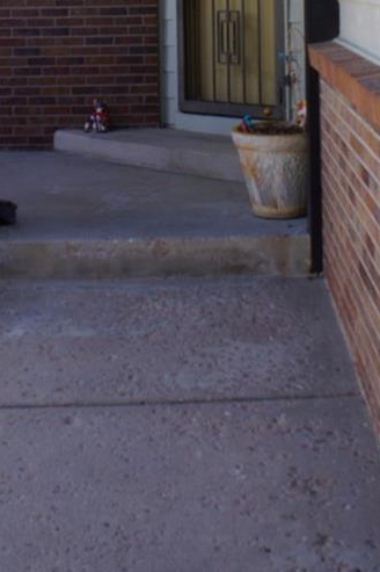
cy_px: -46
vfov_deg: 25.8
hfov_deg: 18.6
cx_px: 202
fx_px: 1157
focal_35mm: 73
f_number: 6.3
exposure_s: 1/80
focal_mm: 20
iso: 100
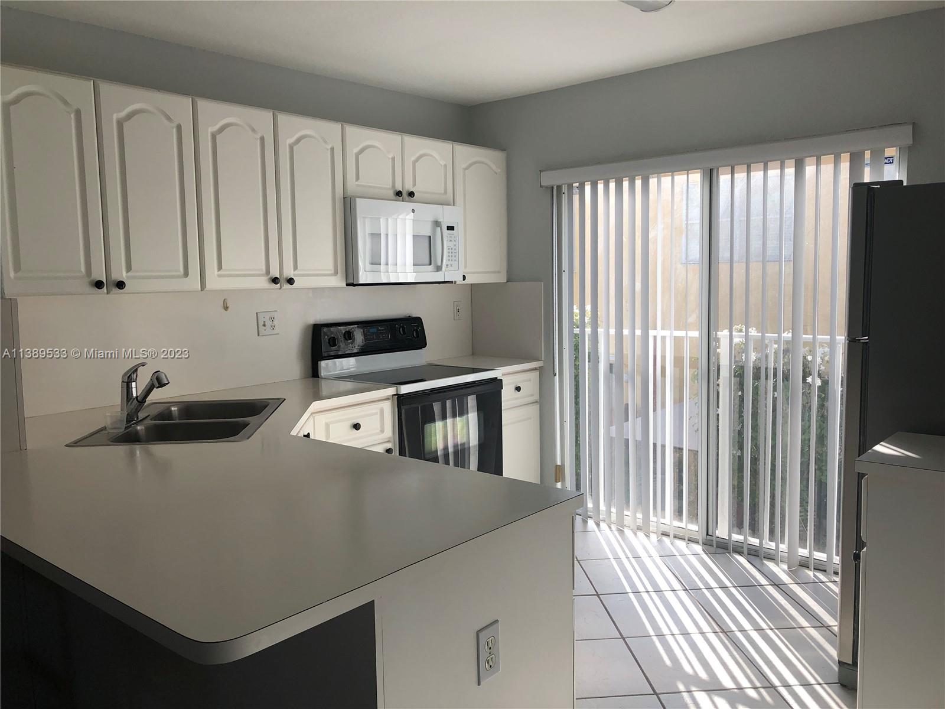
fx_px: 764
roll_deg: +0.7
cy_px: 354
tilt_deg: -6.0
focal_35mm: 28
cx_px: 472
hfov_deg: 63.4
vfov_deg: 49.7
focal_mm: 4
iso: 20
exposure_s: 1/546
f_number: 1.8
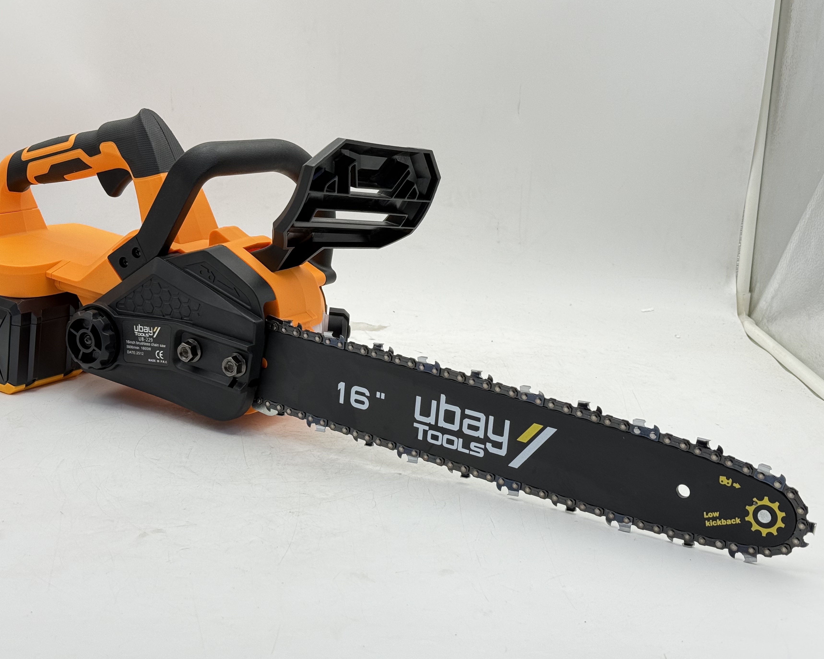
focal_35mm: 55
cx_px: 361
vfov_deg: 27.6
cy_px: 304
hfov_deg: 34.1
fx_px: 1341
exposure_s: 1/132
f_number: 1.78
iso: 80
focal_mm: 6.76
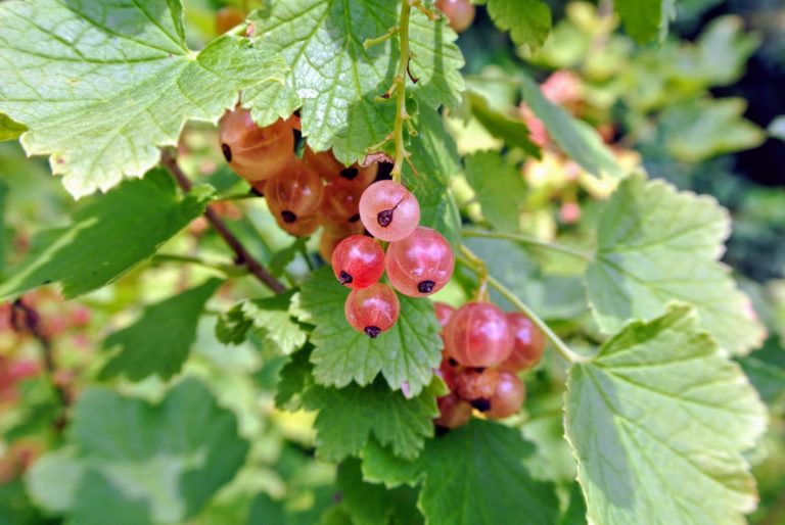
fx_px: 808
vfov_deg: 36.0
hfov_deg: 51.8
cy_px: 262
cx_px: 392
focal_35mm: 37
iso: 100
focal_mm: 14
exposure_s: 1/125
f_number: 5.6
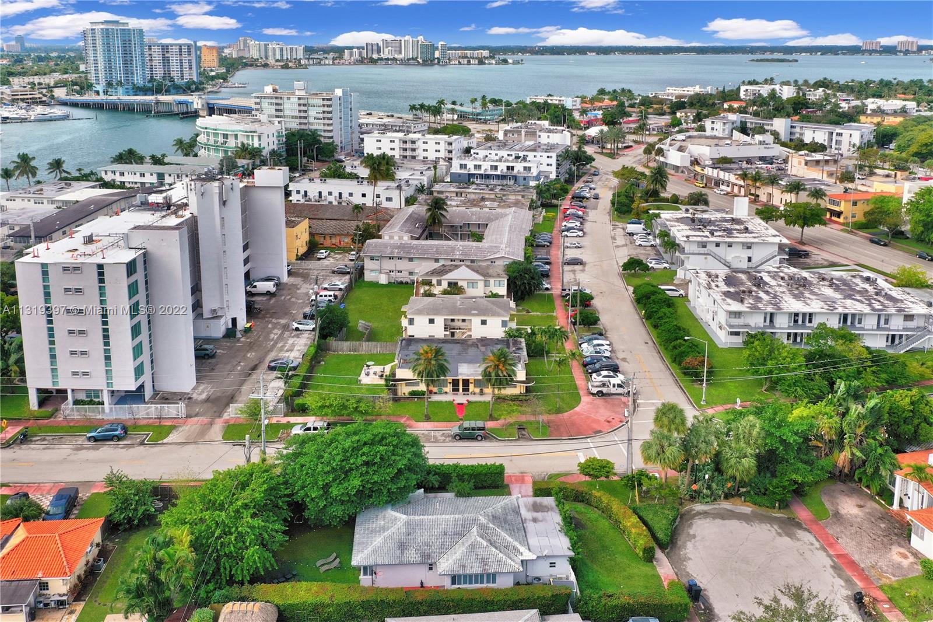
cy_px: 311
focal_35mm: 28
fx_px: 725
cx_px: 466
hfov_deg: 65.5
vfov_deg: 46.4
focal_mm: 10.3
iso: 100
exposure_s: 1/640
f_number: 6.3
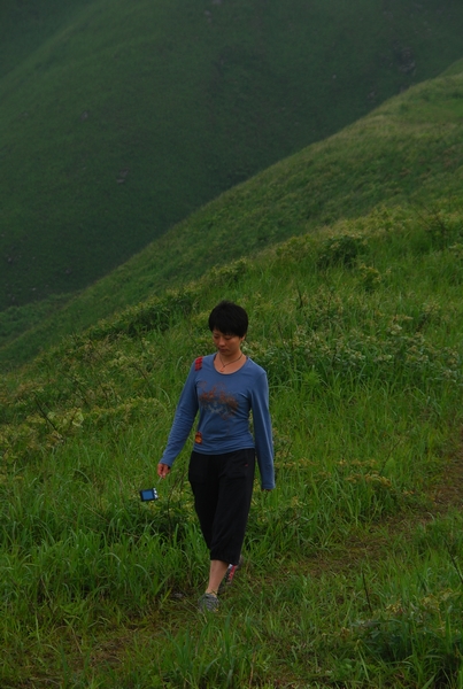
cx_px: 232
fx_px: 2821
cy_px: 344
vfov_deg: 13.9
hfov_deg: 9.4
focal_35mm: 147
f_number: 9
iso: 100
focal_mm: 98
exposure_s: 1/125
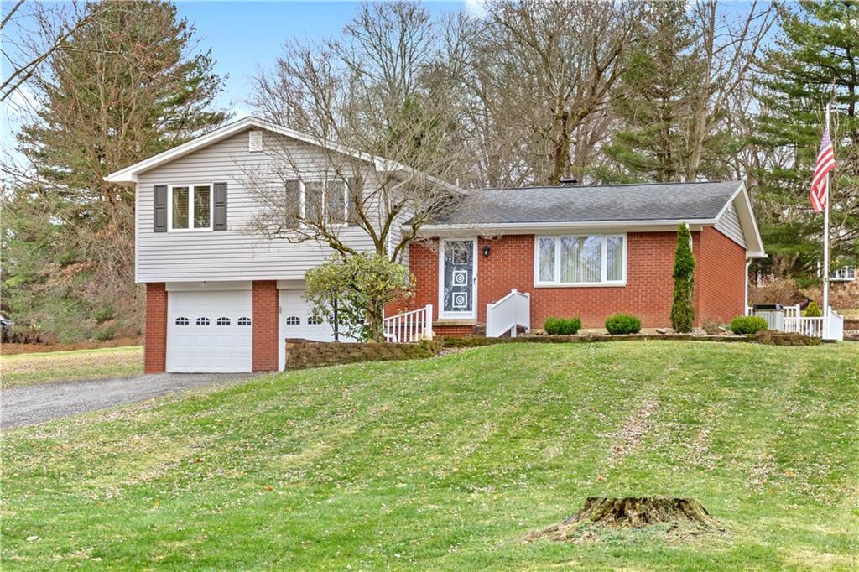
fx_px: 1670
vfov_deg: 19.4
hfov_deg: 28.9
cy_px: 286
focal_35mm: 70
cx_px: 430
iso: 100
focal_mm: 70
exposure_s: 1/80
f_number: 5.6
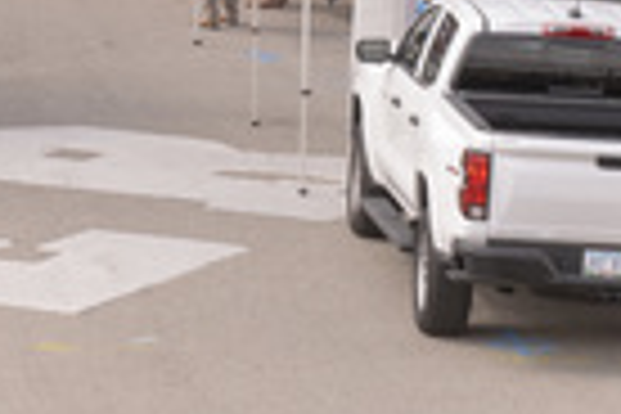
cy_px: -436
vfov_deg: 3.7
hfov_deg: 5.5
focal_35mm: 369
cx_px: -549
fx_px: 6365
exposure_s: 1/125
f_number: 13
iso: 500
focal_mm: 85
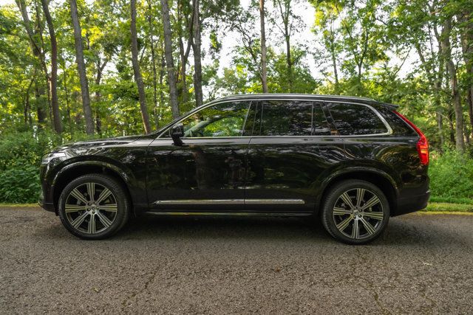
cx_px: 236
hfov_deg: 73.7
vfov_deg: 53.2
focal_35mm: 24
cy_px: 158
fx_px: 315
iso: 640
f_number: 4.5
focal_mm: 24
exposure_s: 1/400
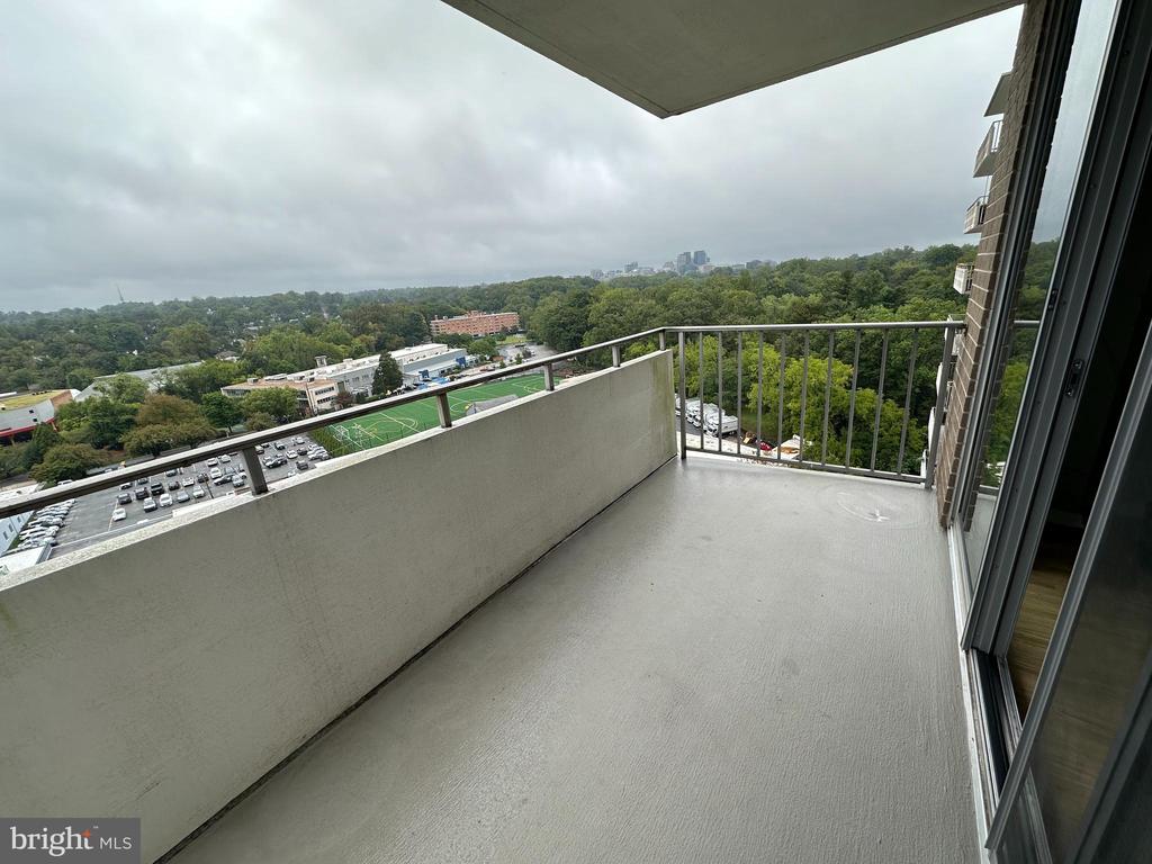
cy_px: 432
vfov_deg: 85.7
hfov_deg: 102.1
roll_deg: +4.3
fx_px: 466
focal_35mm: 14
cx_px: 576
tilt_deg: -17.5
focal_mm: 2.22
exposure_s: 1/400
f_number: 2.2
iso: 40
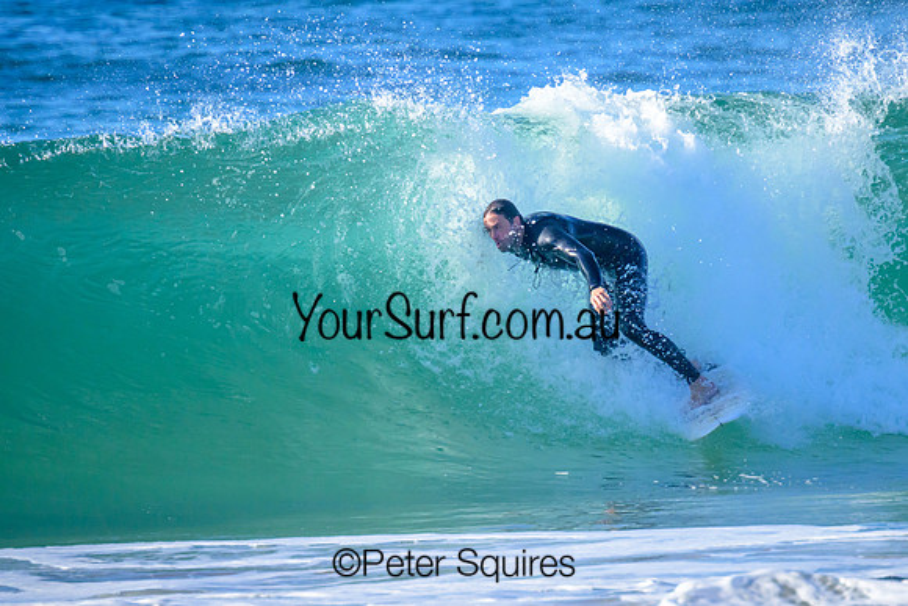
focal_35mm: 995
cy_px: 280
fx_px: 25113
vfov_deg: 1.4
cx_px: 508
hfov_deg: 2.1
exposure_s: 1/2000
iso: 2200
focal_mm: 800
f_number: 11
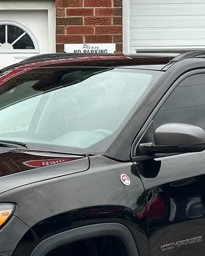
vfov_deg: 12.3
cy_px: 140
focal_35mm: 156
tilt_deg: -2.5
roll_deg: +0.9
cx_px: 102
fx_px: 1181
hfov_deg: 9.9
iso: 64
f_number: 1.78
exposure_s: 1/501
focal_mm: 6.86
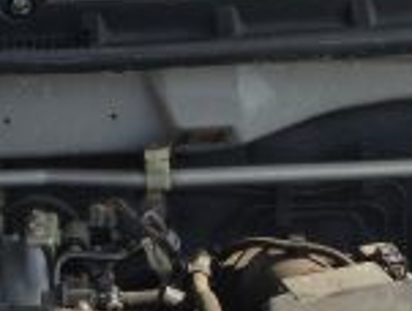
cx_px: 145
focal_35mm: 185
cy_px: 393
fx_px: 2207
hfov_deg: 10.7
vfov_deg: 8.0
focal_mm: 4.28
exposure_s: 1/468
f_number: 2.4
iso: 50
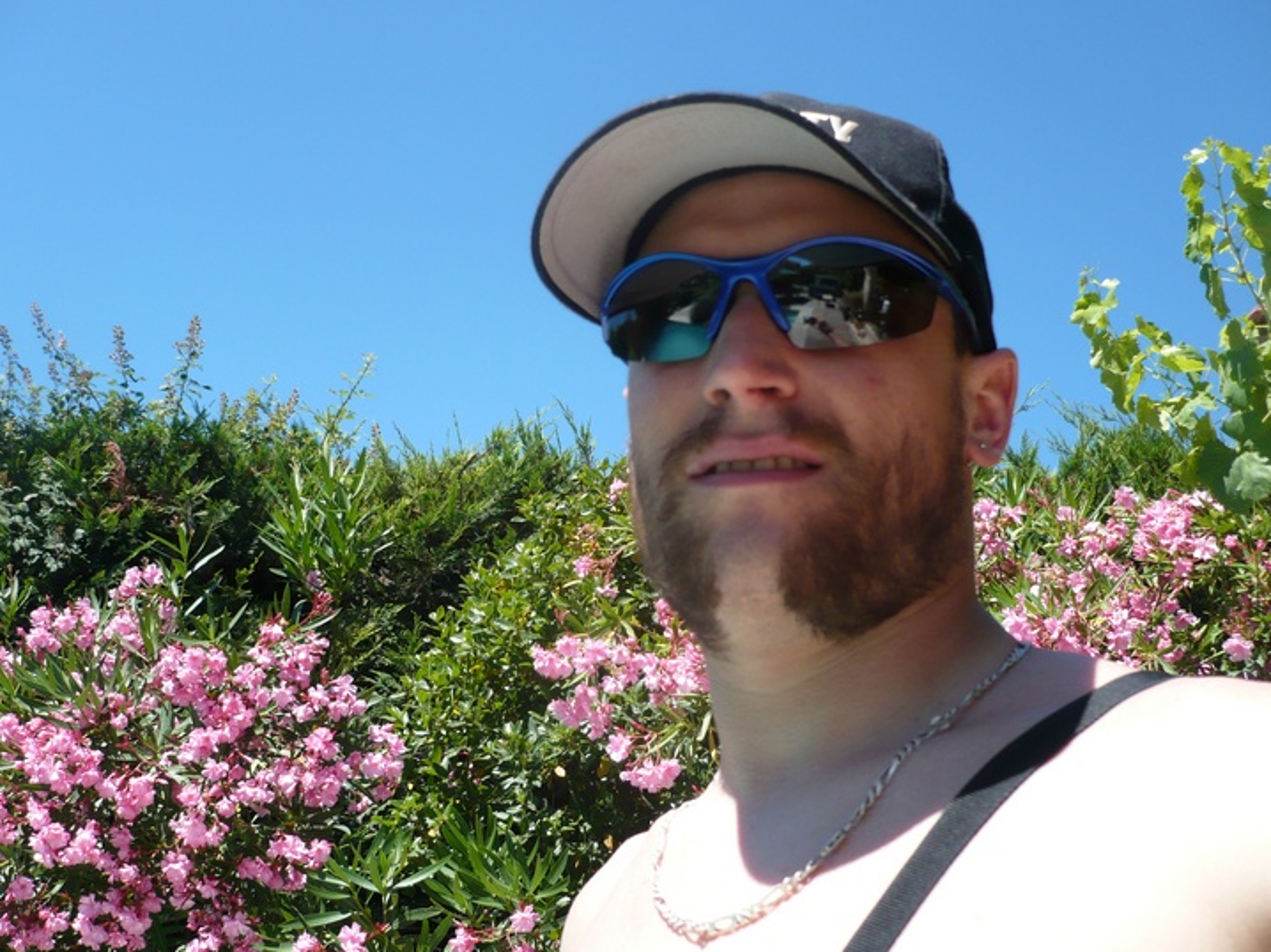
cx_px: 607
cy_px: 483
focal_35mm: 39
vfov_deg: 36.8
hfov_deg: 47.9
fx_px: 1431
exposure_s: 1/800
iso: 100
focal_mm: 5.8
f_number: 2.8
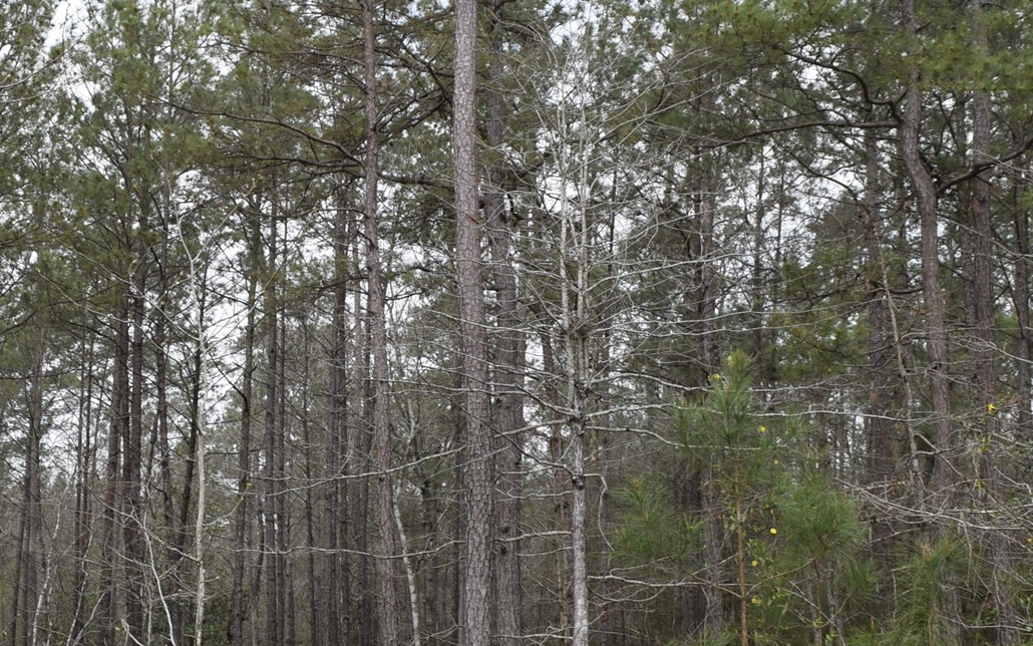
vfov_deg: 22.3
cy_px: 446
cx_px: 274
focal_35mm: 58
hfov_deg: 34.5
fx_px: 1633
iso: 220
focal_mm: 18
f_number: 8
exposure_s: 1/250
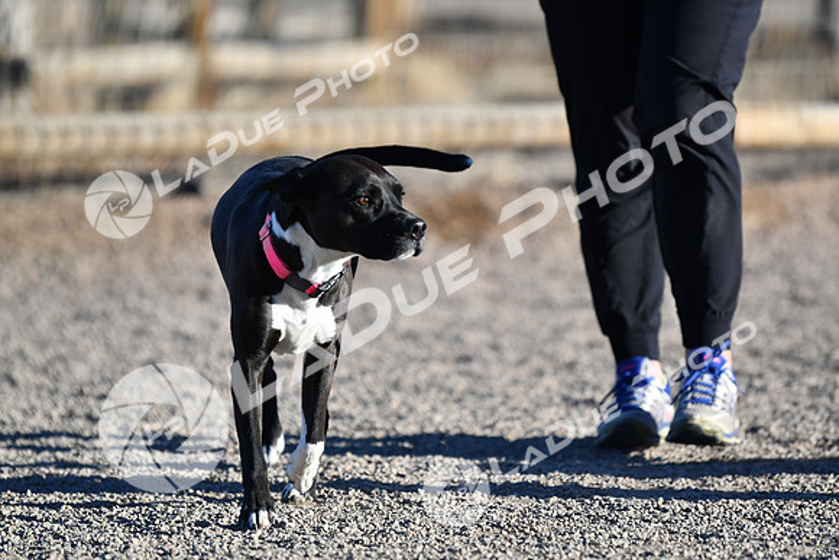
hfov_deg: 7.6
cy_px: 280
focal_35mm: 270
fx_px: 6294
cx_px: 420
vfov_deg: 5.1
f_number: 2.8
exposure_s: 1/4000
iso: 250
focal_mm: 180
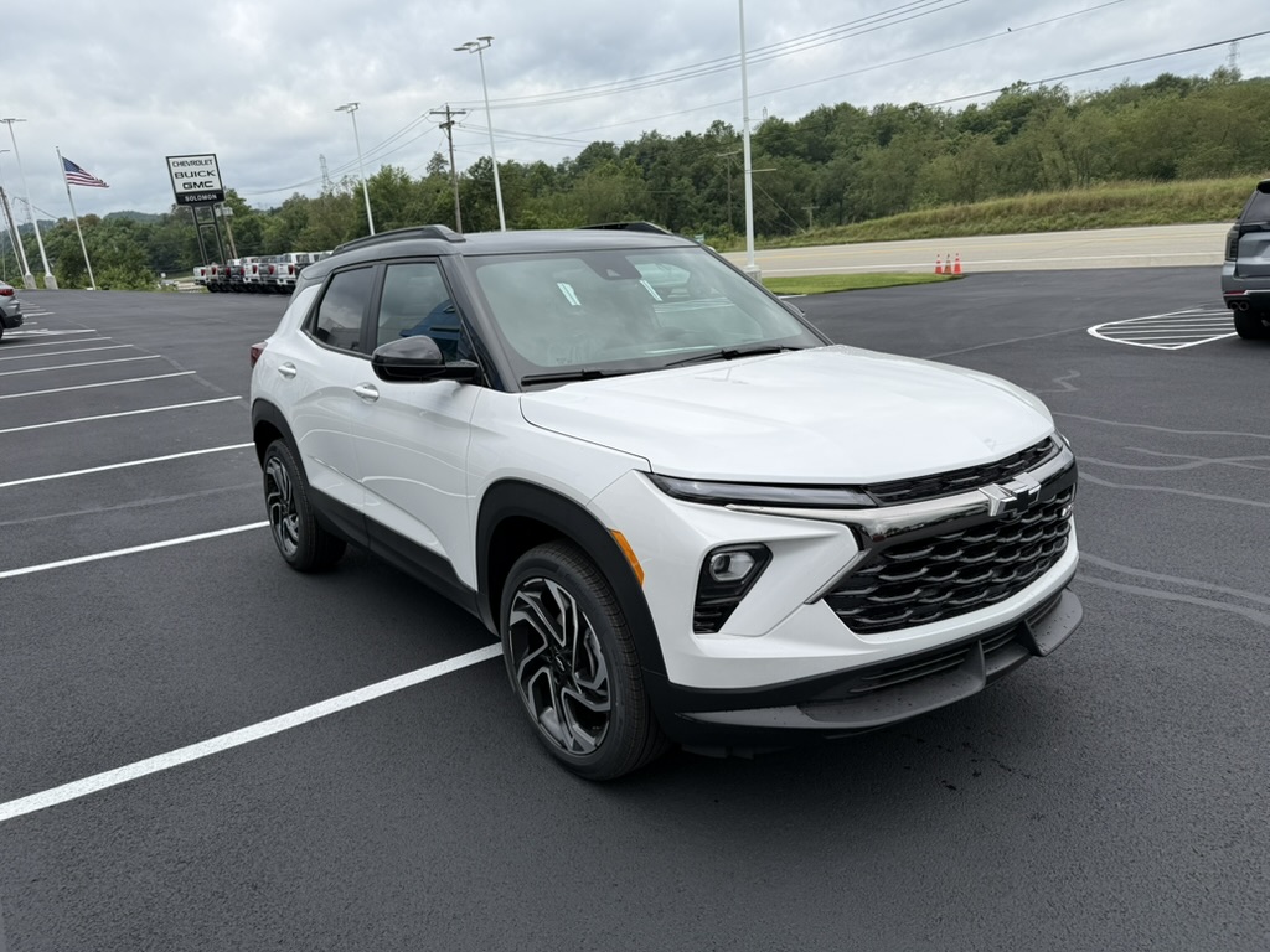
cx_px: 635
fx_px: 881
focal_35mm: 24
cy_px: 476
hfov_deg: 71.6
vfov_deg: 56.8
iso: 80
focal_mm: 6.76
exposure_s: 1/3145
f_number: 1.78
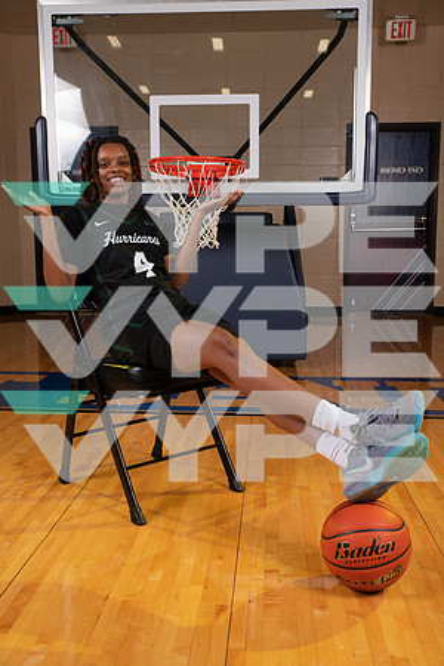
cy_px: 333
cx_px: 222
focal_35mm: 36
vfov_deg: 53.1
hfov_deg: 36.9
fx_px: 666
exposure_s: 1/320
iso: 320
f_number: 7.1
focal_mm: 36
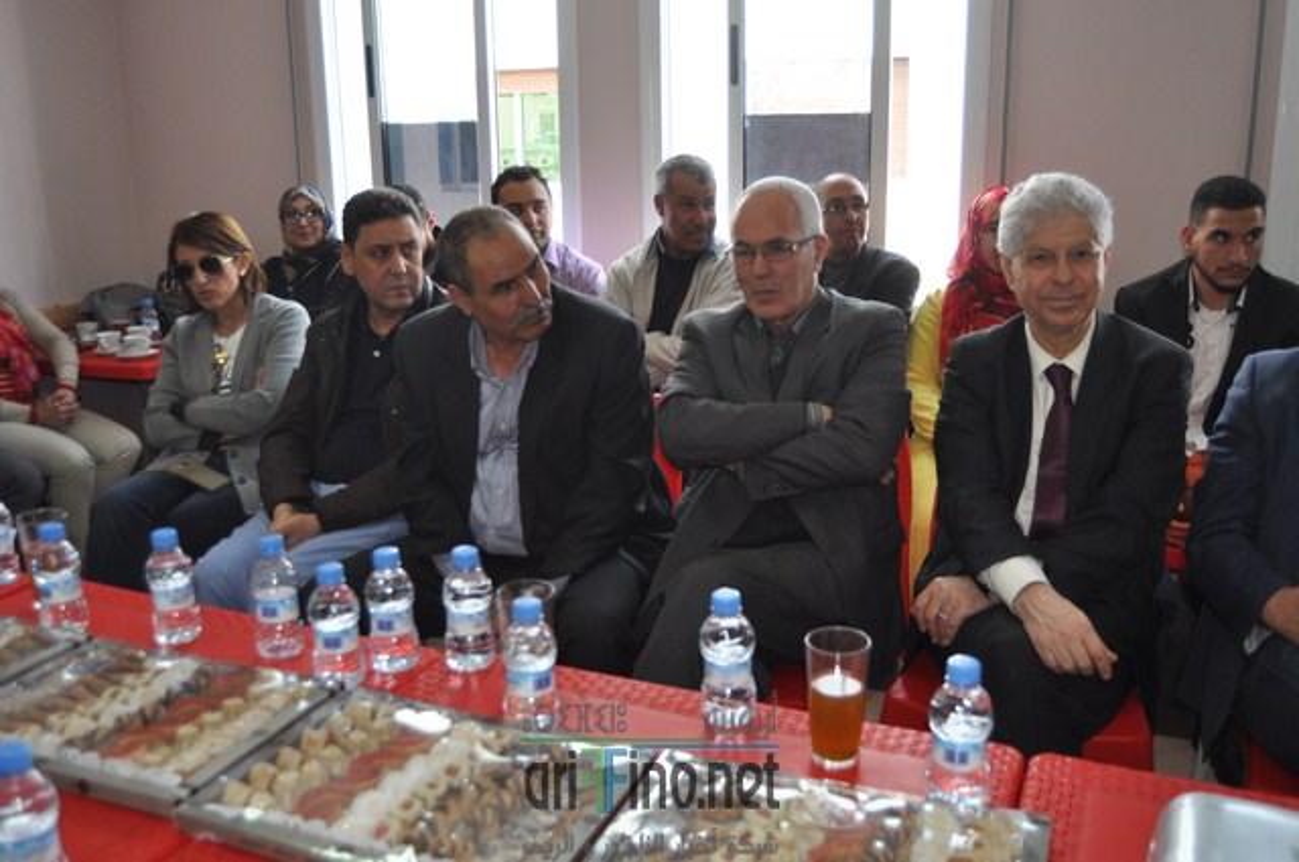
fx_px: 1189
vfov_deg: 39.9
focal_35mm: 33
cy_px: 431
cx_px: 650
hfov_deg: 57.3
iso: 720
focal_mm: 22
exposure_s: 1/125
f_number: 3.5
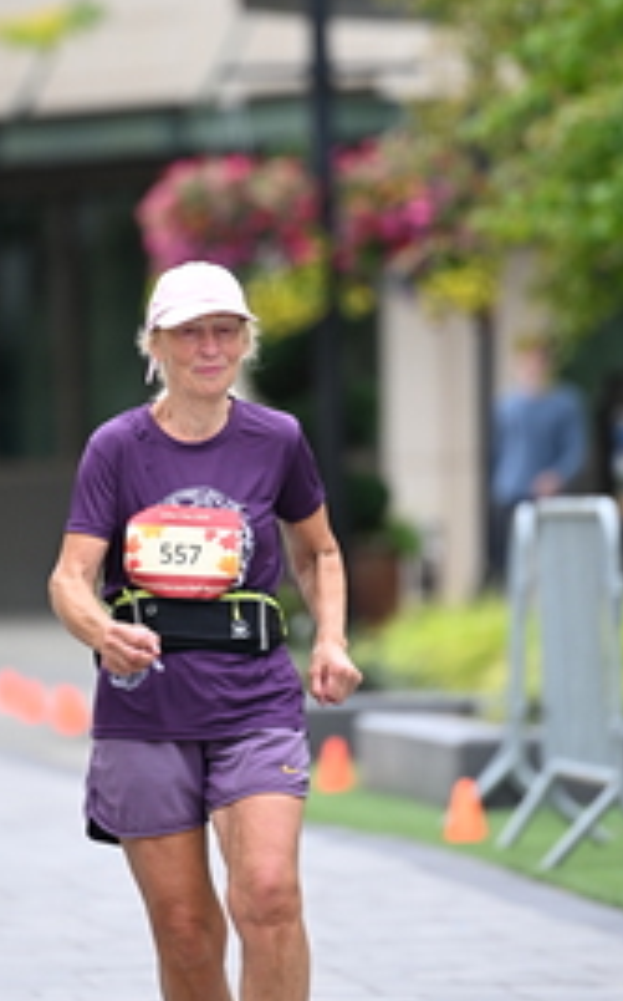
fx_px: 11407
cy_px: 325
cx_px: 226
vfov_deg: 5.0
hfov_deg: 3.1
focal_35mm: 419
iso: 400
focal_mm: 200
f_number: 2.8
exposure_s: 1/1000
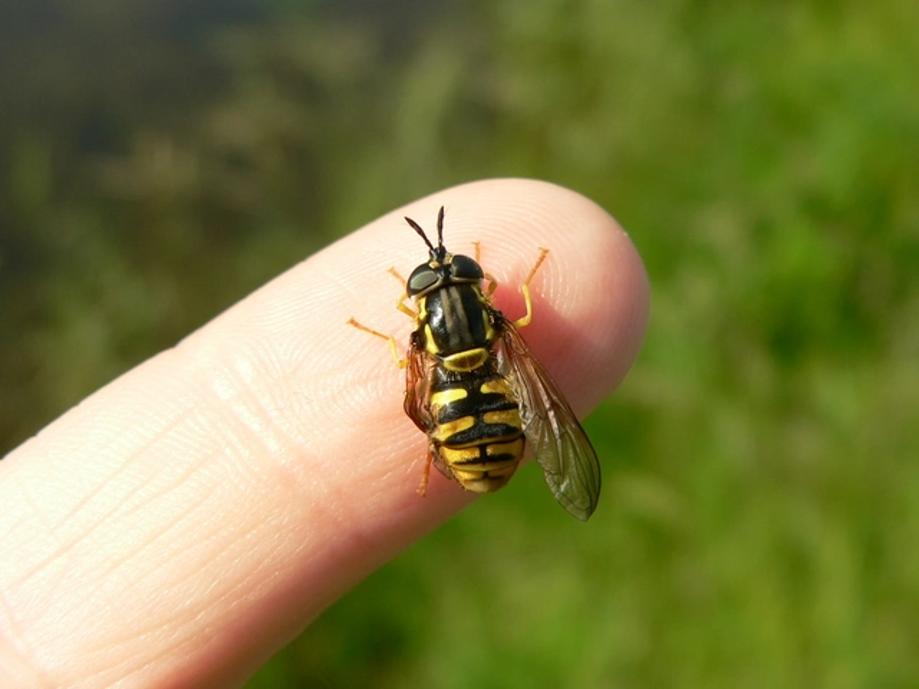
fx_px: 1593
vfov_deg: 24.4
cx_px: 460
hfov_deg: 32.2
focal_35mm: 60
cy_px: 344
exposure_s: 1/500
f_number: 4
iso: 80
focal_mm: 9.9
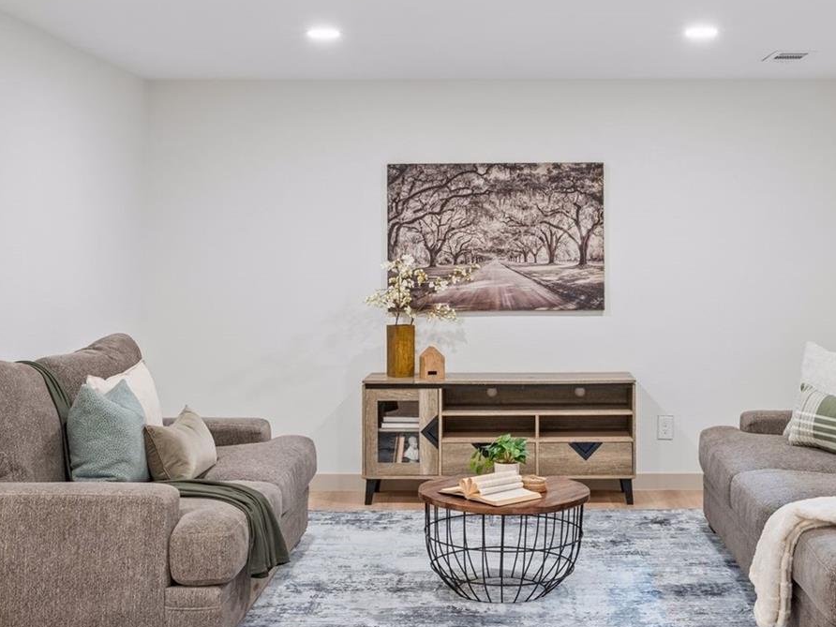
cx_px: 500
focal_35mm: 50
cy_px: 307
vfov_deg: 29.1
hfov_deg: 38.0
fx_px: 1208
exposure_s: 1/4
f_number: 9
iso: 400
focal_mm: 29
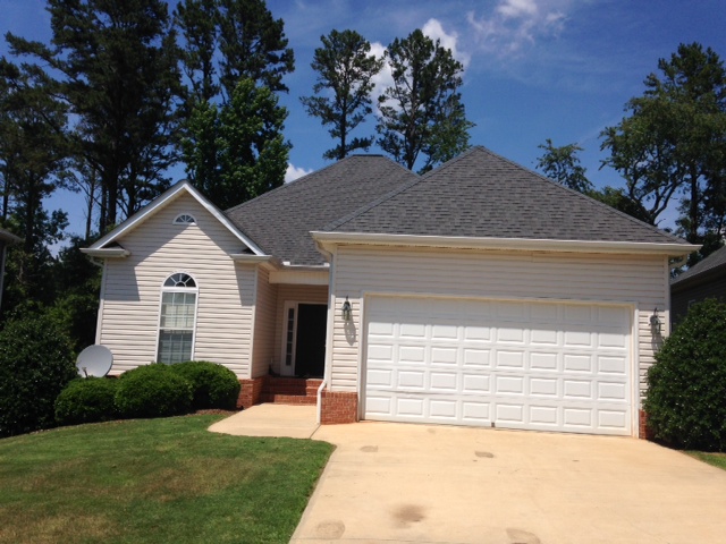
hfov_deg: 55.4
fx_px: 692
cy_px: 272
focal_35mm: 33
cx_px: 363
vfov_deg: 42.9
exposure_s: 1/2857
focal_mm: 4.12
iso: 50
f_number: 2.4
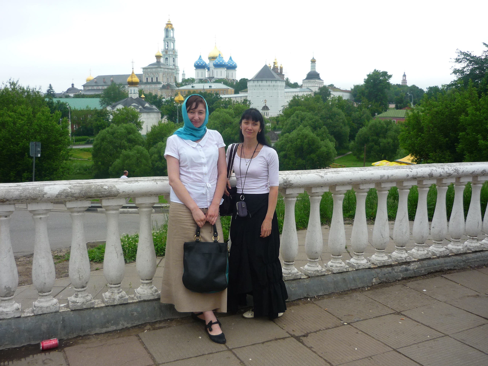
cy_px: 183
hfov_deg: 54.0
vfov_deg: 41.8
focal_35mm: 34
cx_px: 244
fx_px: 479
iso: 100
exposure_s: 1/400
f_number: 2.8
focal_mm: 5.5
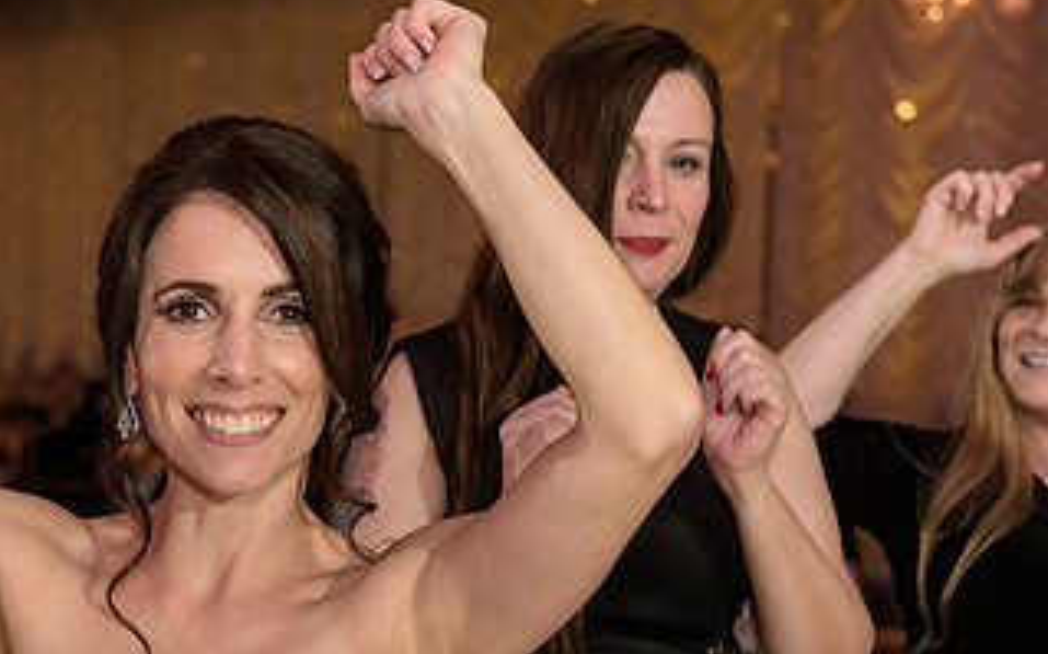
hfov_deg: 23.0
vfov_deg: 14.6
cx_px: 214
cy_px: 426
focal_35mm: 89
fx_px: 2541
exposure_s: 1/125
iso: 1600
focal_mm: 48
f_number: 3.2
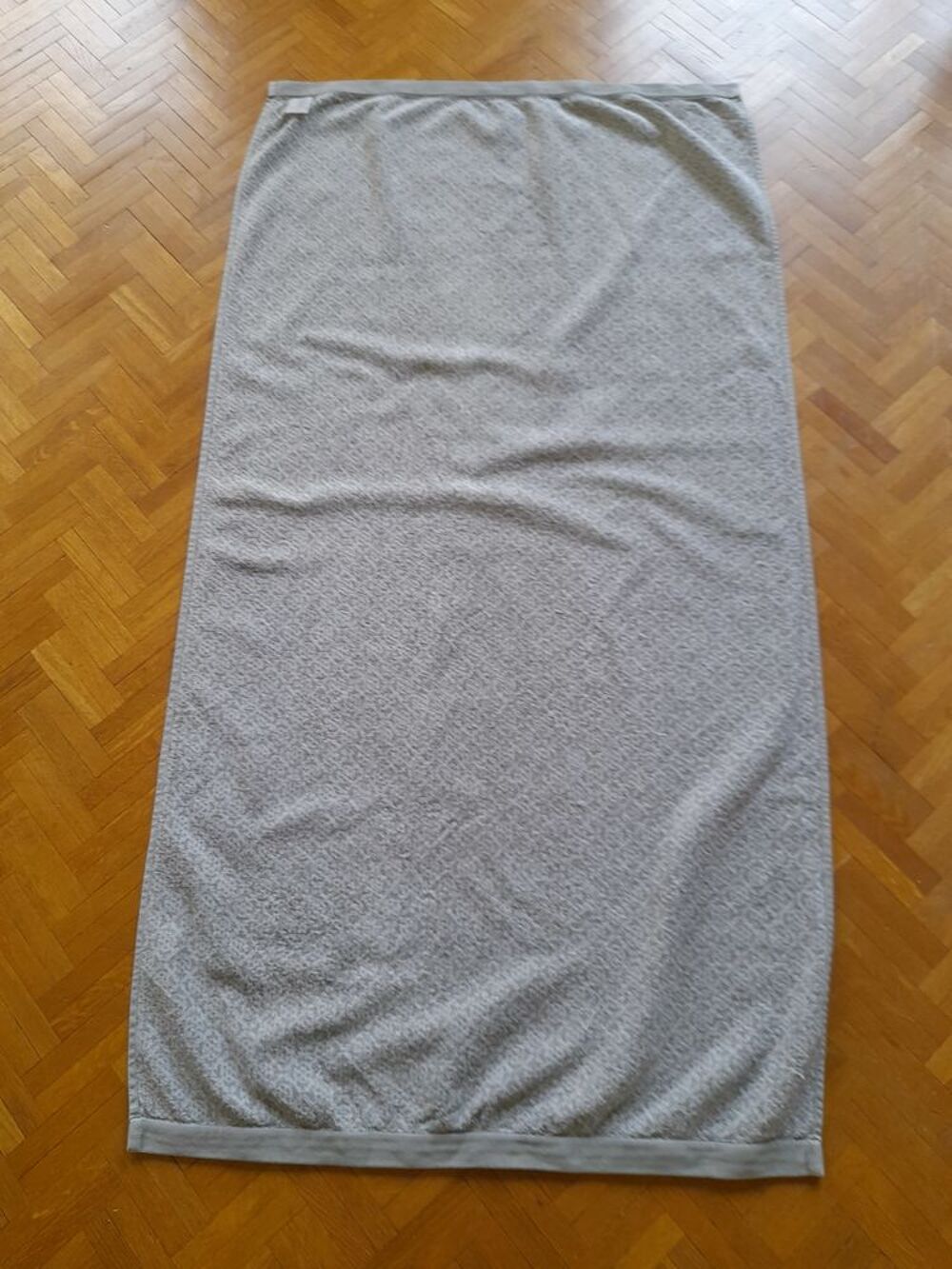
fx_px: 917
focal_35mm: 25
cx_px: 476
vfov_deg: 69.4
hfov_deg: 54.9
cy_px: 634
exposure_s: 1/50
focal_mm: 4.6
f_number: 2
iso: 100
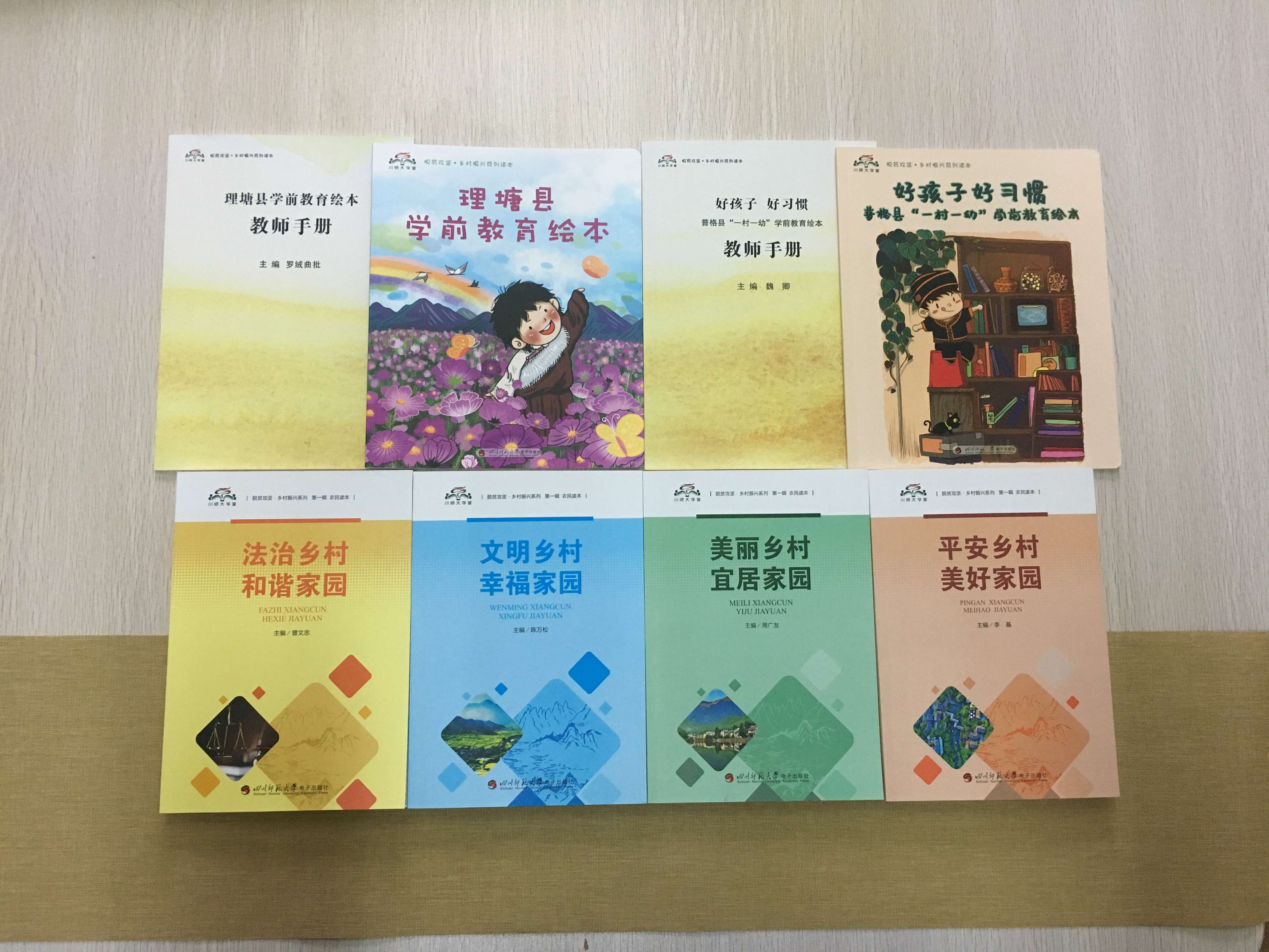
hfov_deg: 61.7
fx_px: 1063
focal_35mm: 29
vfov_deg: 48.2
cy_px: 476
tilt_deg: -81.6
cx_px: 634
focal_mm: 4.15
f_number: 2.2
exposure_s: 1/33
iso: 200
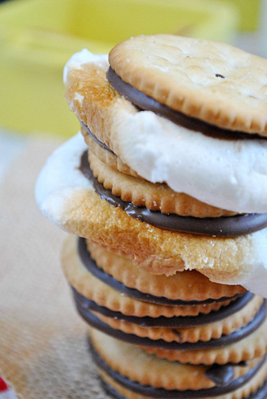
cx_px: 134
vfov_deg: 26.0
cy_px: 200
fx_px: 865
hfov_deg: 17.6
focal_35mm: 78
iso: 1100
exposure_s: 1/30
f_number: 5.6
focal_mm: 52
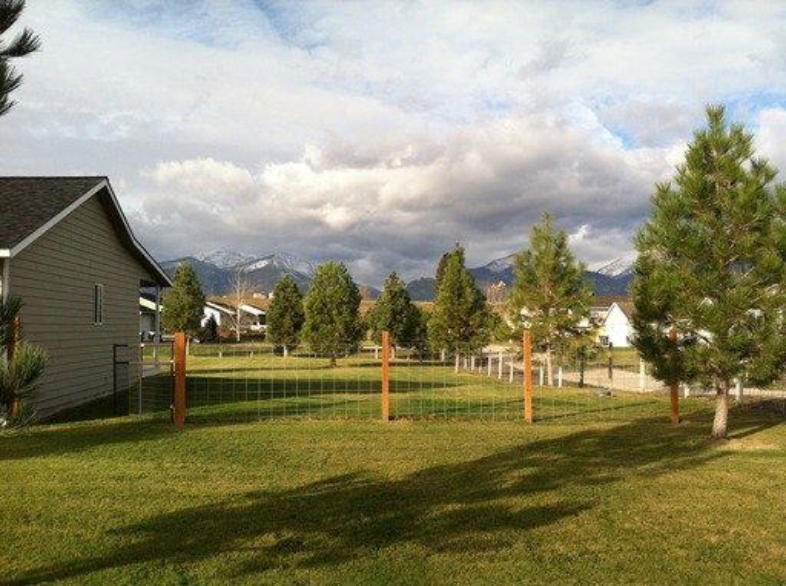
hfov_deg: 52.7
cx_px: 393
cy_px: 293
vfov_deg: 40.6
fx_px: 793
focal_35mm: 35
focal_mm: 3.85
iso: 80
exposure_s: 1/878
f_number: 2.8
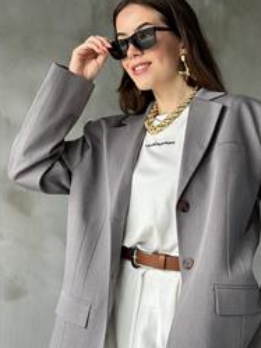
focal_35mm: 82
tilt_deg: +6.2
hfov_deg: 18.0
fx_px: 824
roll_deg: -0.4
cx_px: 165
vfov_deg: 23.8
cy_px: 177
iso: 125
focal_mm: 6.86
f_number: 1.78
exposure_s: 1/77
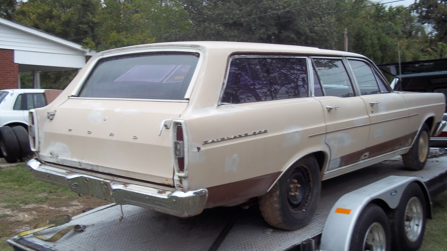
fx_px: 474
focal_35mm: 40
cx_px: 224
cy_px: 125
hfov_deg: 50.5
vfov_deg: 29.7
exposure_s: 1/50
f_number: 3.1
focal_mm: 6.5
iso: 80
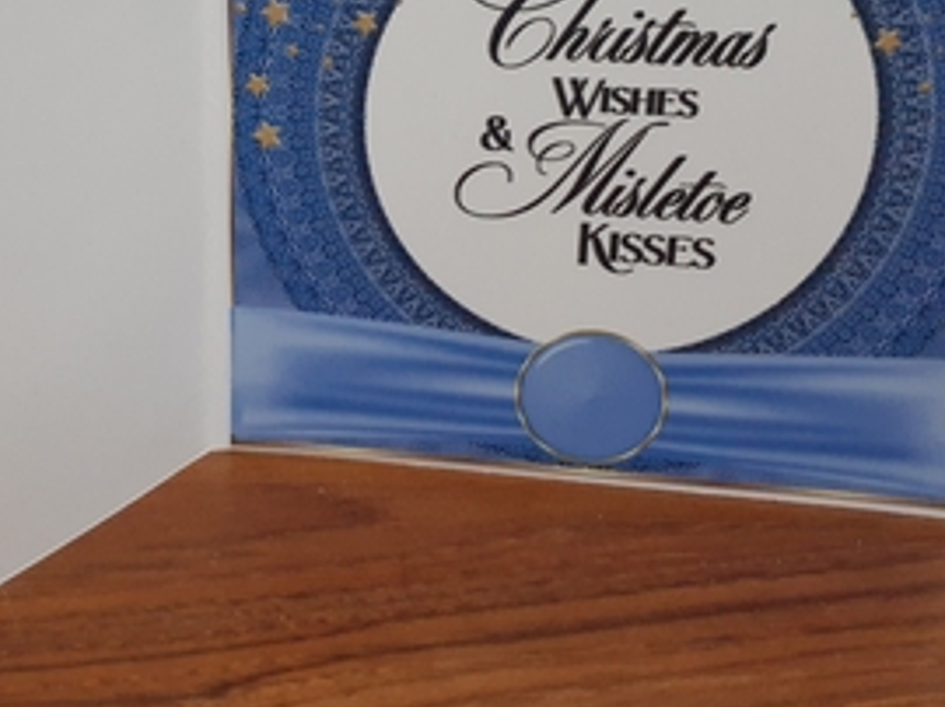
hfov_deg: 41.6
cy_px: 163
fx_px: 1227
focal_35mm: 45
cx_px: 315
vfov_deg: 31.5
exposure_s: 1/50
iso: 320
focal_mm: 3.6
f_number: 1.9
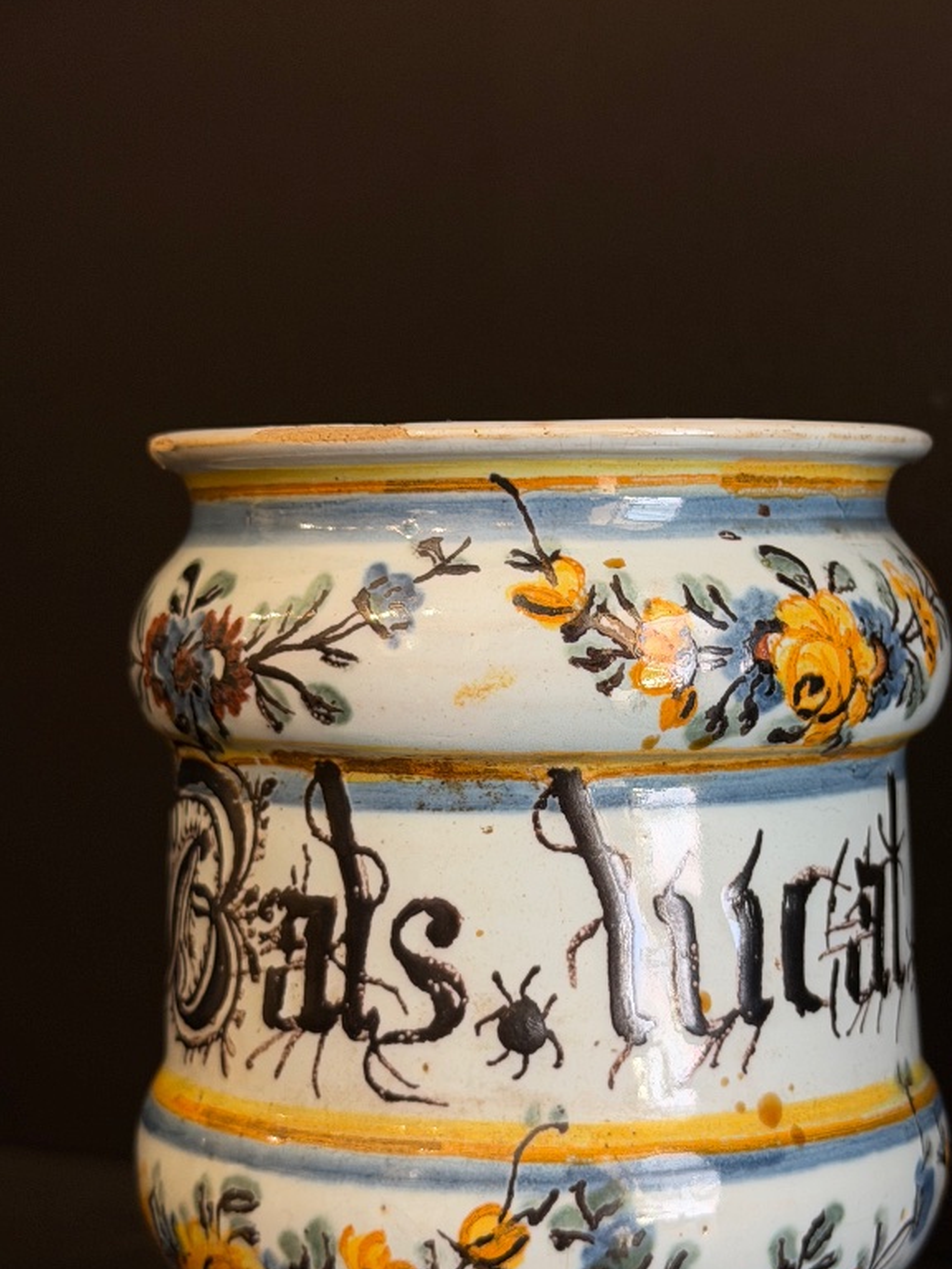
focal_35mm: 75
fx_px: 2750
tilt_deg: -5.2
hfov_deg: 19.6
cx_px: 559
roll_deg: -0.9
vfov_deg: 26.0
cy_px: 742
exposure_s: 1/50
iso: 80
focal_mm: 6.76
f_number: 1.78
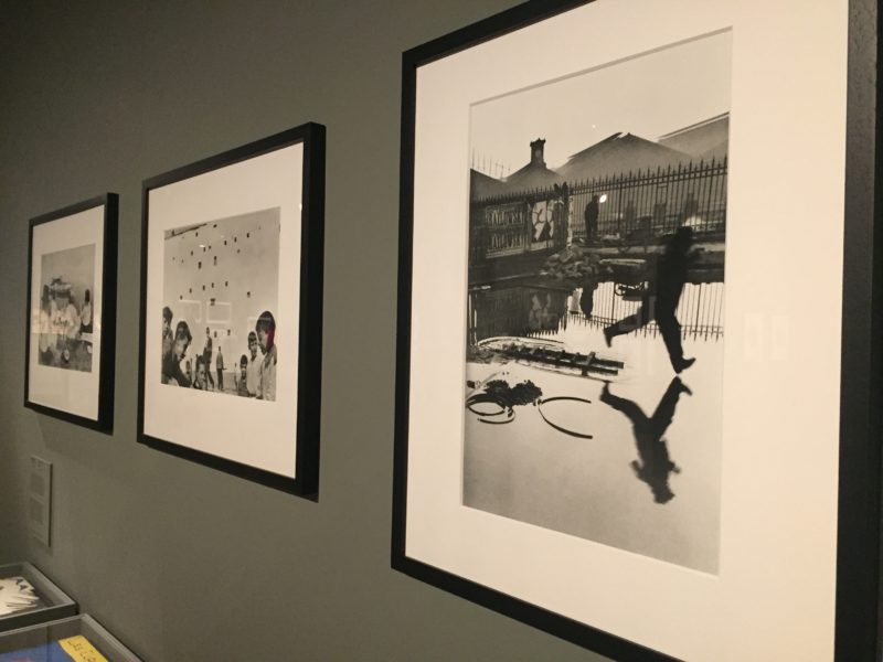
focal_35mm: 29
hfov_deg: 61.7
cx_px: 442
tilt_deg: -1.0
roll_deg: -1.2
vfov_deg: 48.2
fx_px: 740
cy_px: 331
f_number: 2.2
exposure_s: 1/17
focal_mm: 4.15
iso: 250
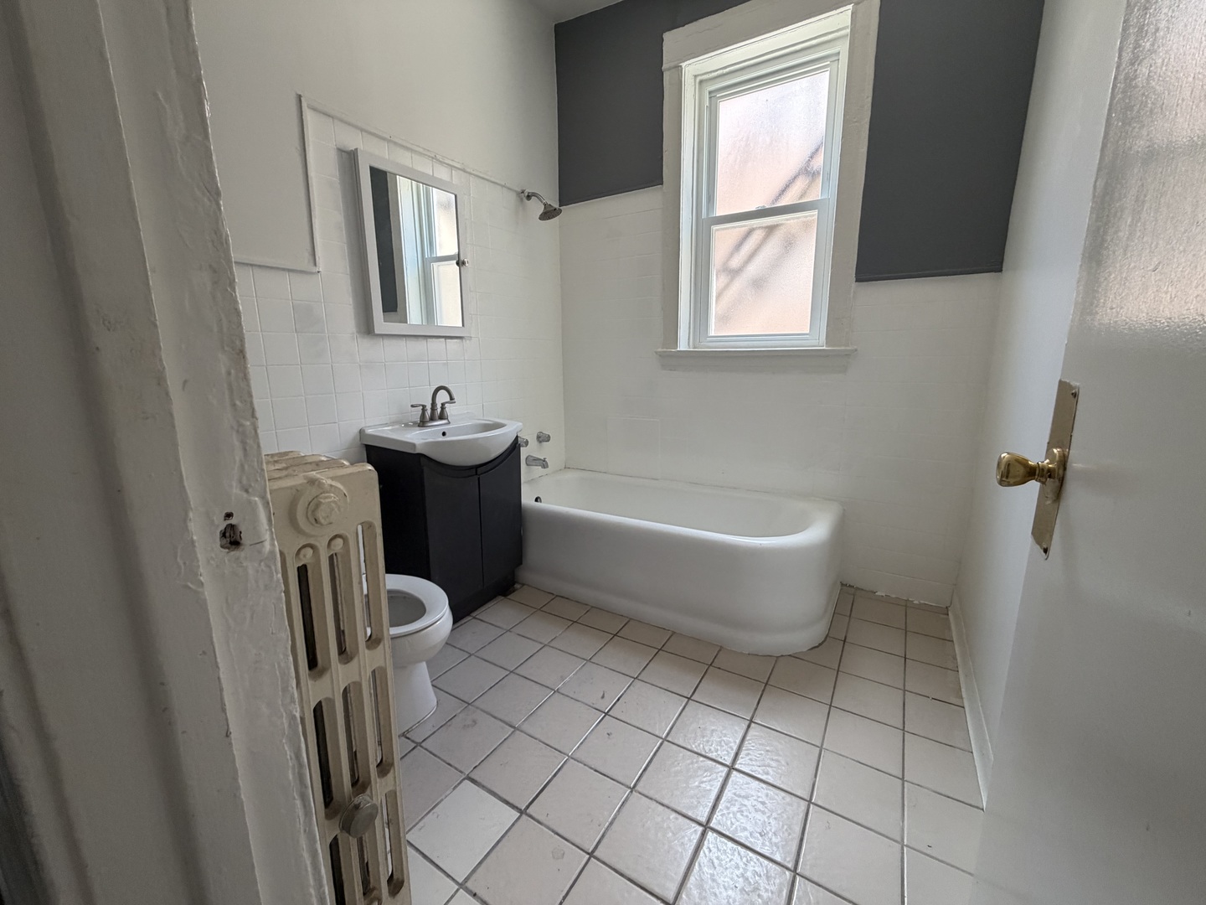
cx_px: 603
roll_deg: +1.0
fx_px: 488
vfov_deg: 85.7
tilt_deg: -11.7
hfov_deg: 102.1
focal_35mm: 14
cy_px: 452
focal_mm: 2.22
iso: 250
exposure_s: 1/60
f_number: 2.2
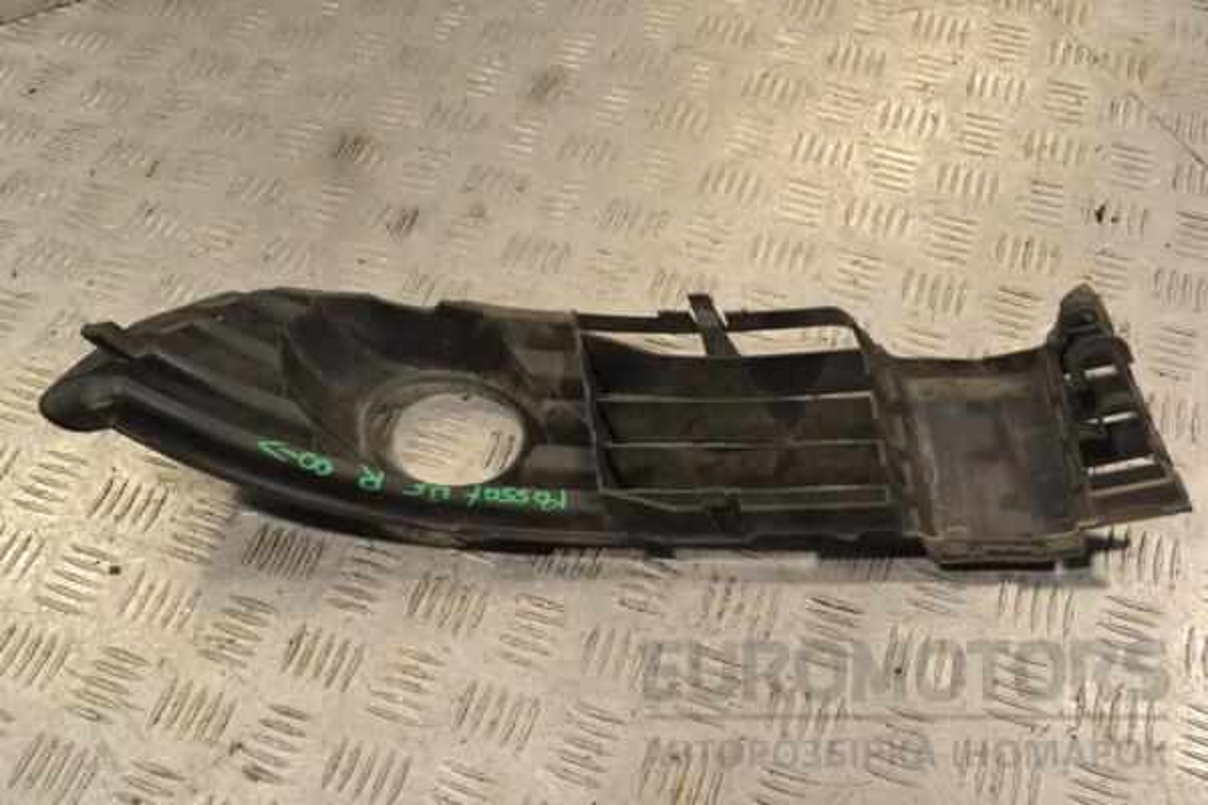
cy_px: 402
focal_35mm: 39
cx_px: 604
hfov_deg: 49.6
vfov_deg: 34.2
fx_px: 1309
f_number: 10
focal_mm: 26
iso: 3200
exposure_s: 1/400
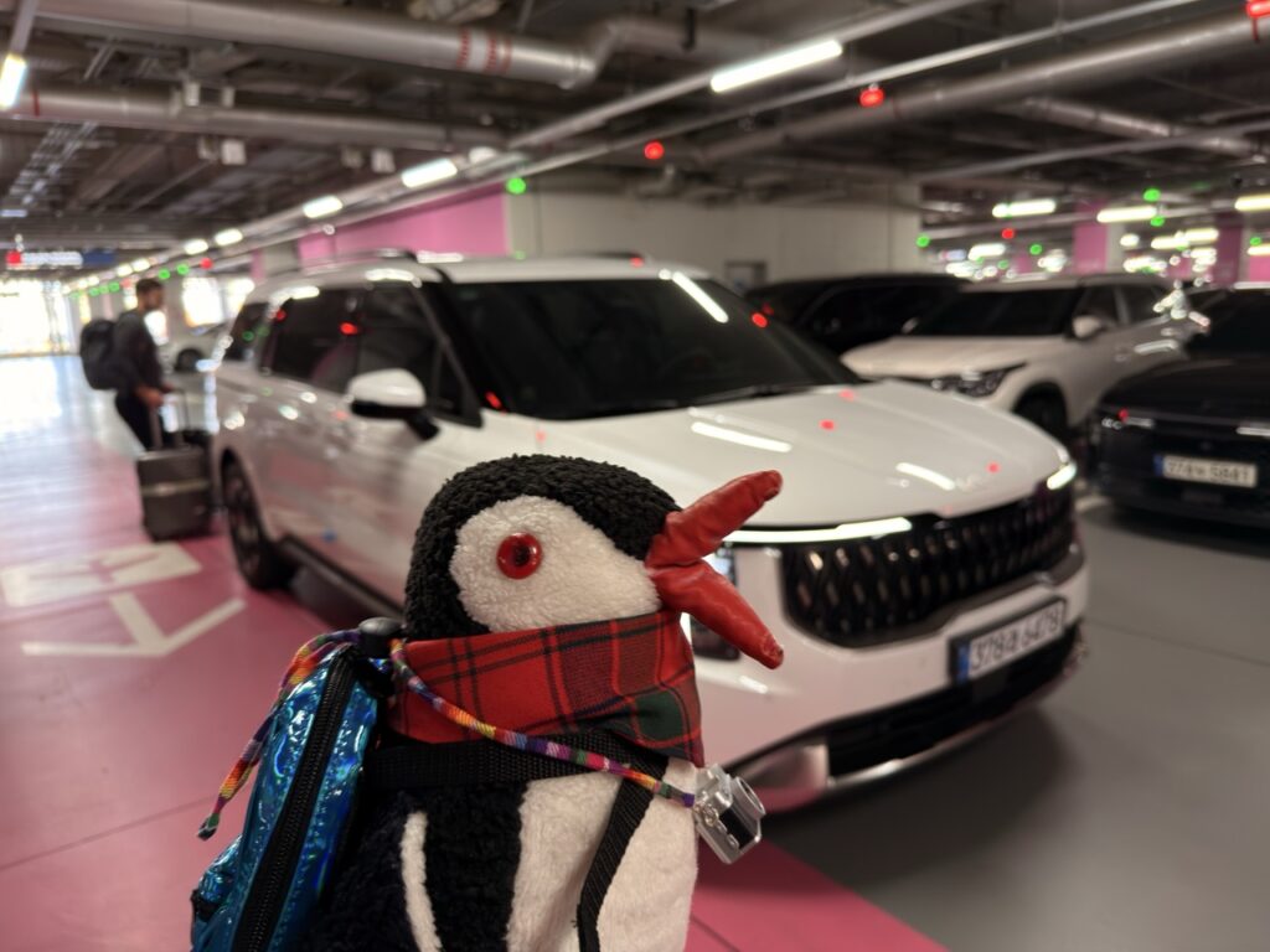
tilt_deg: -10.1
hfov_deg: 71.6
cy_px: 476
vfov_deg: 56.8
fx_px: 881
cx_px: 635
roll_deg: +2.4
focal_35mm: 24
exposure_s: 1/40
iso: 200
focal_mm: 6.76
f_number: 1.78
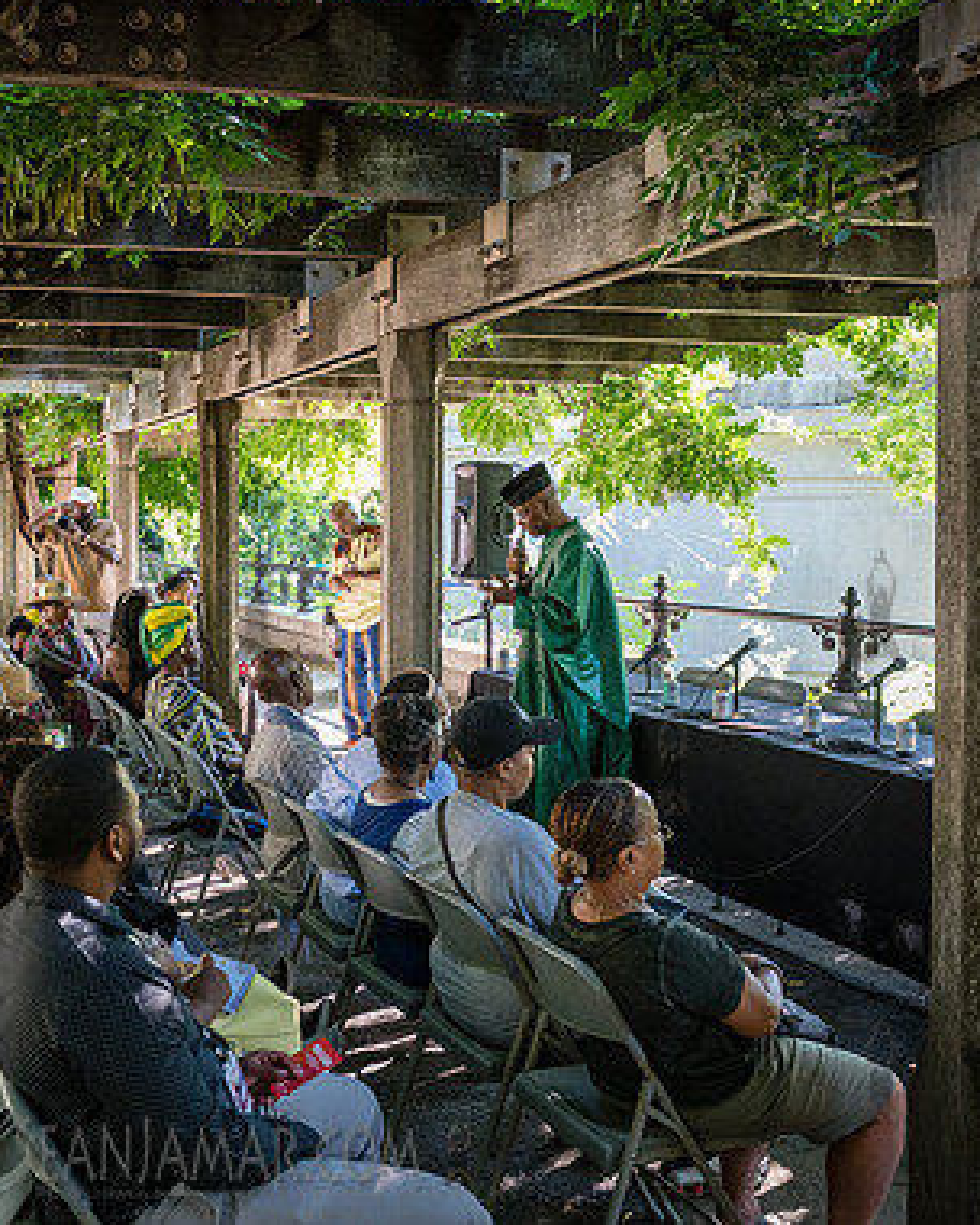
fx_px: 1668
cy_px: 604
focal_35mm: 46
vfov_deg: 40.3
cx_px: 255
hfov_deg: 32.2
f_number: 4.5
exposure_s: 1/200
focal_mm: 32
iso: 2000
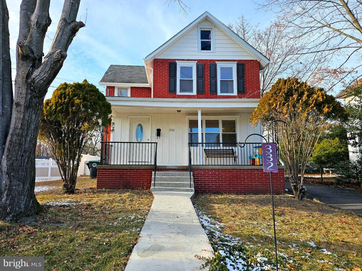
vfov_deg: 58.9
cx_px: 181
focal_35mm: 23
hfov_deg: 73.9
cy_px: 136
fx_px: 241
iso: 10
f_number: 1.7
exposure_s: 1/233
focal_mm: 6.3
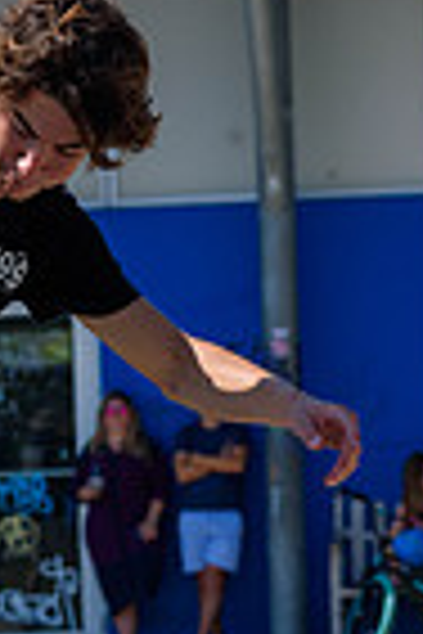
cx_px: -27
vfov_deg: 5.0
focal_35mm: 407
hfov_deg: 3.4
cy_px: 764
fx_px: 7173
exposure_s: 1/800
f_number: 7.1
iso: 200
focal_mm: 85
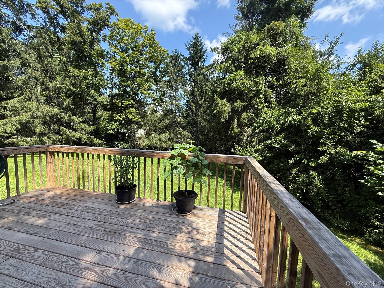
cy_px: 144
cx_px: 192
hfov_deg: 102.1
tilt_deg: -4.3
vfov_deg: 85.7
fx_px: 155
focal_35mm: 14
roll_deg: -1.2
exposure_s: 1/455
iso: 50
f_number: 2.2
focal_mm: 2.22
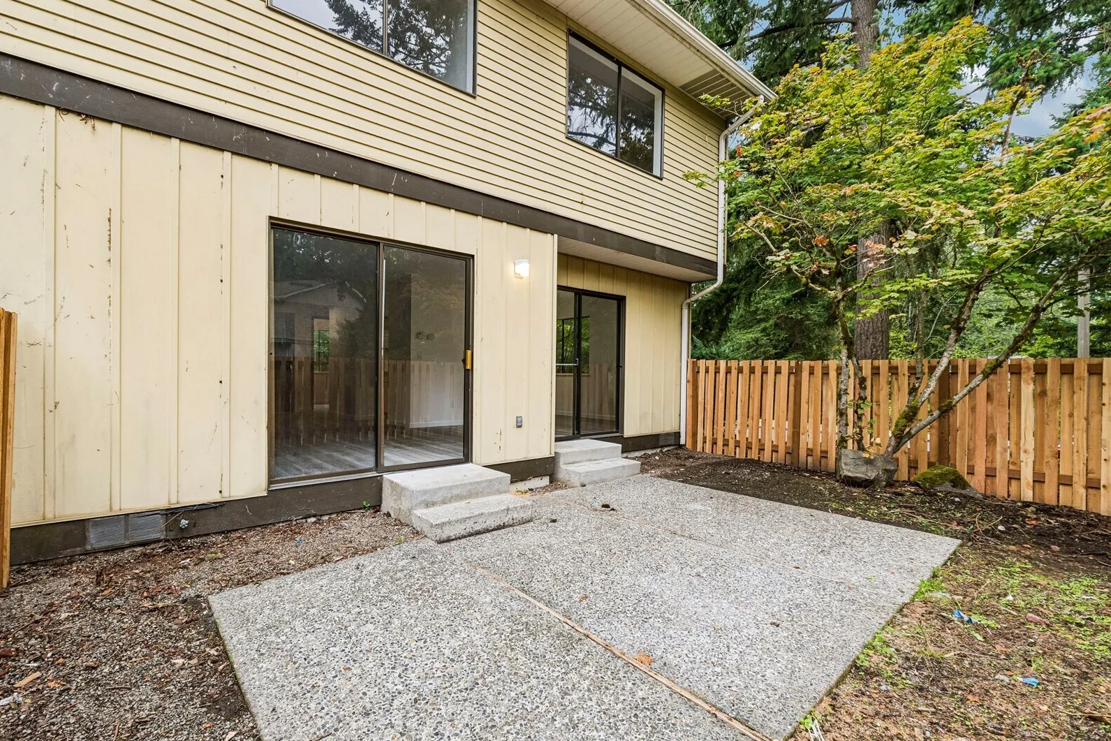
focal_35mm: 16
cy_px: 387
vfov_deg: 73.7
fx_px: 494
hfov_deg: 96.6
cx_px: 521
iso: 320
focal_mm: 10
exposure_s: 1/30
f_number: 9
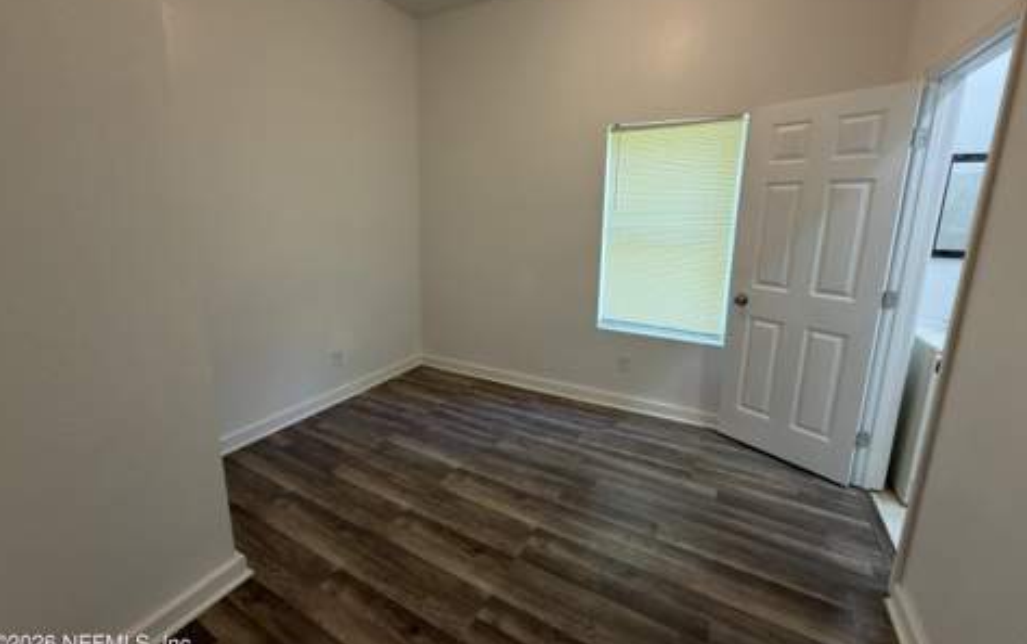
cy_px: 287
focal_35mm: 15
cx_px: 509
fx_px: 420
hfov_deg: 101.4
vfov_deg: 74.7
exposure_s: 1/30
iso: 100
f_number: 2.2
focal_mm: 2.22
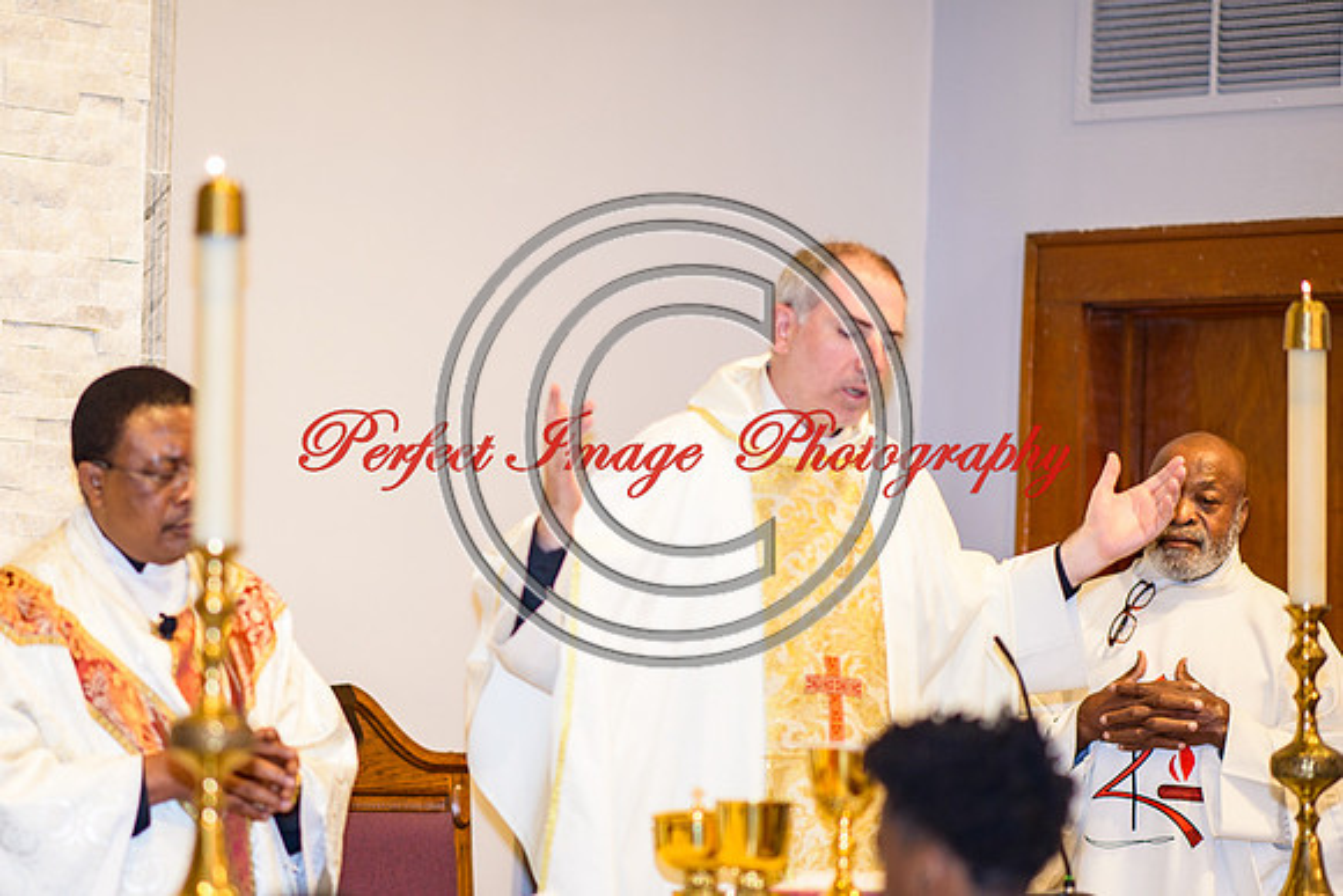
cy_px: 557
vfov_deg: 8.6
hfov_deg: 12.9
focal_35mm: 159
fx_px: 5930
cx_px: 552
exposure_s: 1/100
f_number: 1.6
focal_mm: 105
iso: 110
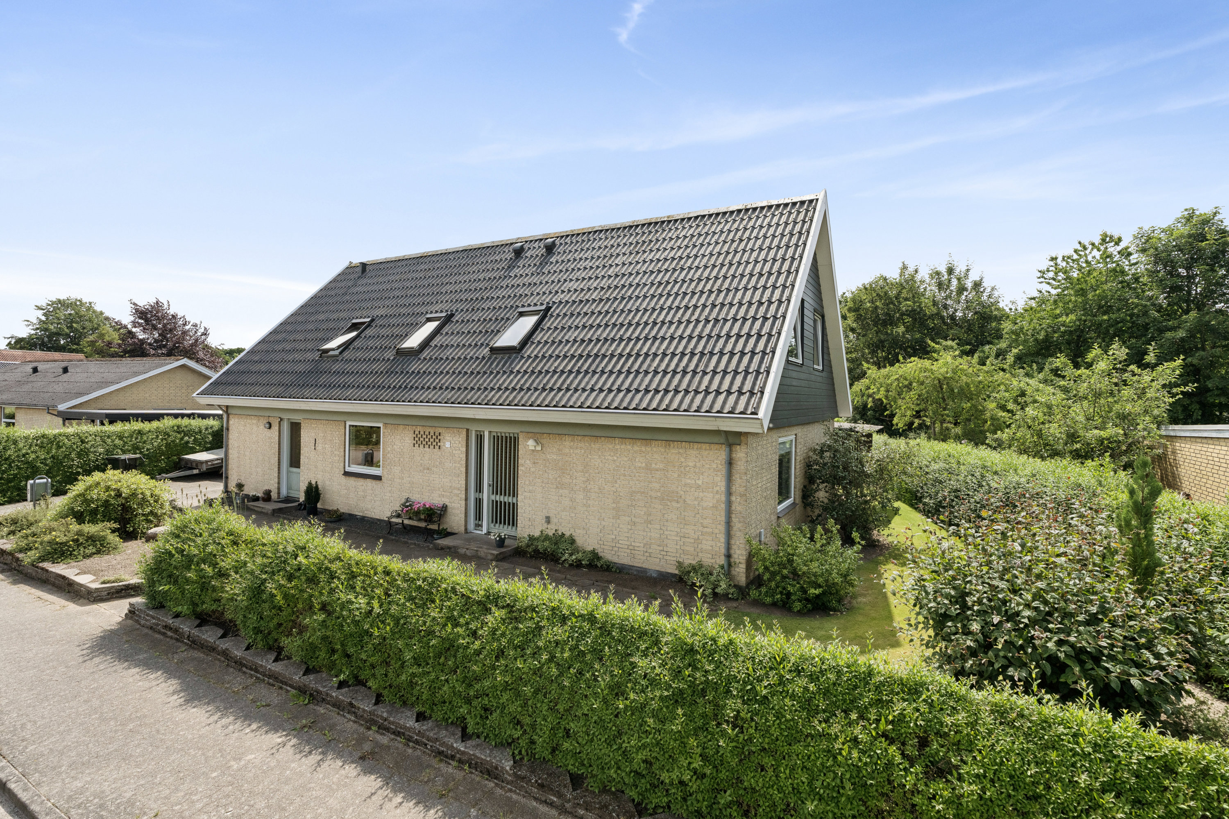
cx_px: 614
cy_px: 410
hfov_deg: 96.7
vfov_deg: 73.7
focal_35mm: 16
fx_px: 546
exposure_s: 1/1600
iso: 500
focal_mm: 16
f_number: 7.1
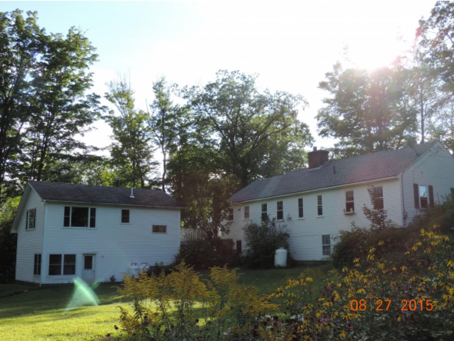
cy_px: 170
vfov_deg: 36.0
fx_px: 525
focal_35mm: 40
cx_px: 227
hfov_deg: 46.8
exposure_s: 1/320
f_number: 3.3
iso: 80
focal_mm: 7.1
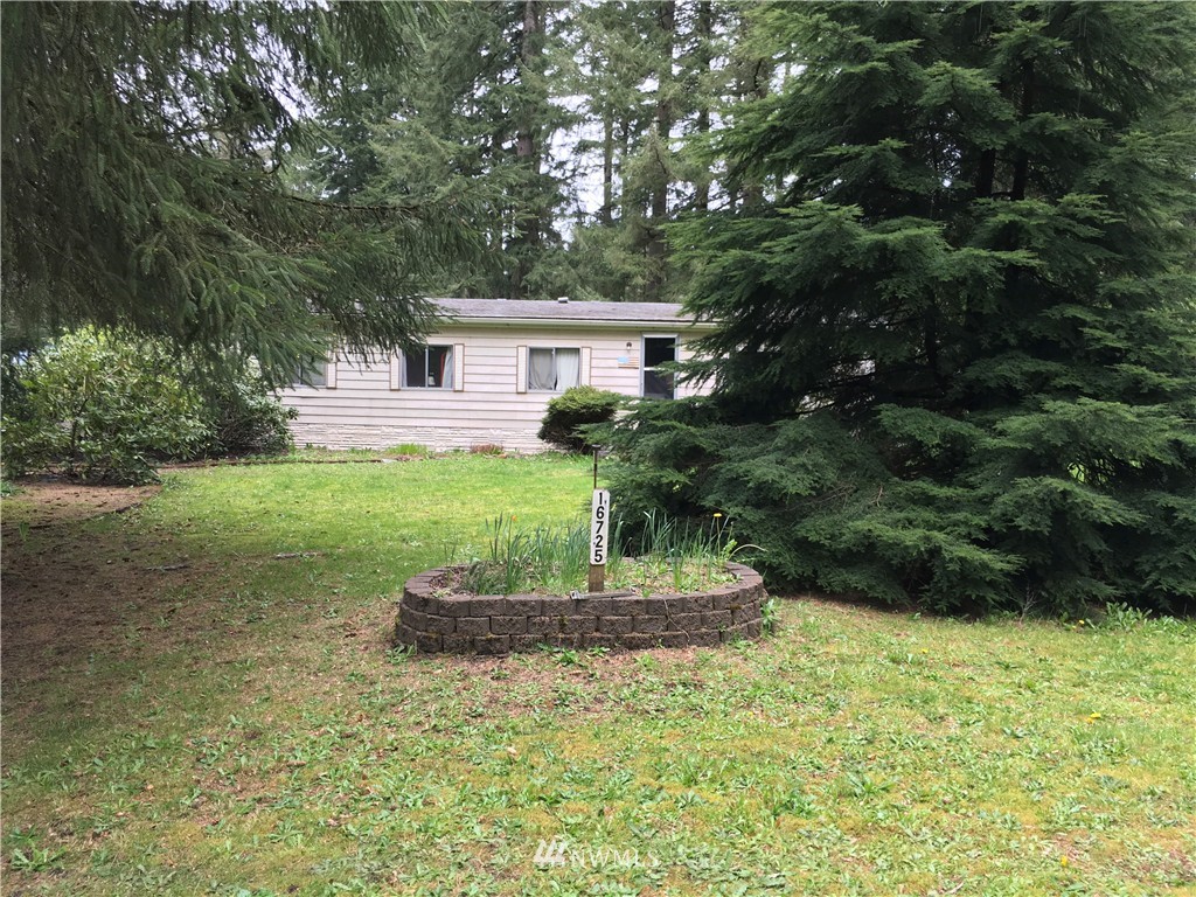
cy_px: 448
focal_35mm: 29
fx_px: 1002
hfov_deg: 61.7
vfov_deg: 48.2
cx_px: 598
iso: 25
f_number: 2.2
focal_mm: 4.15
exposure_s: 1/120
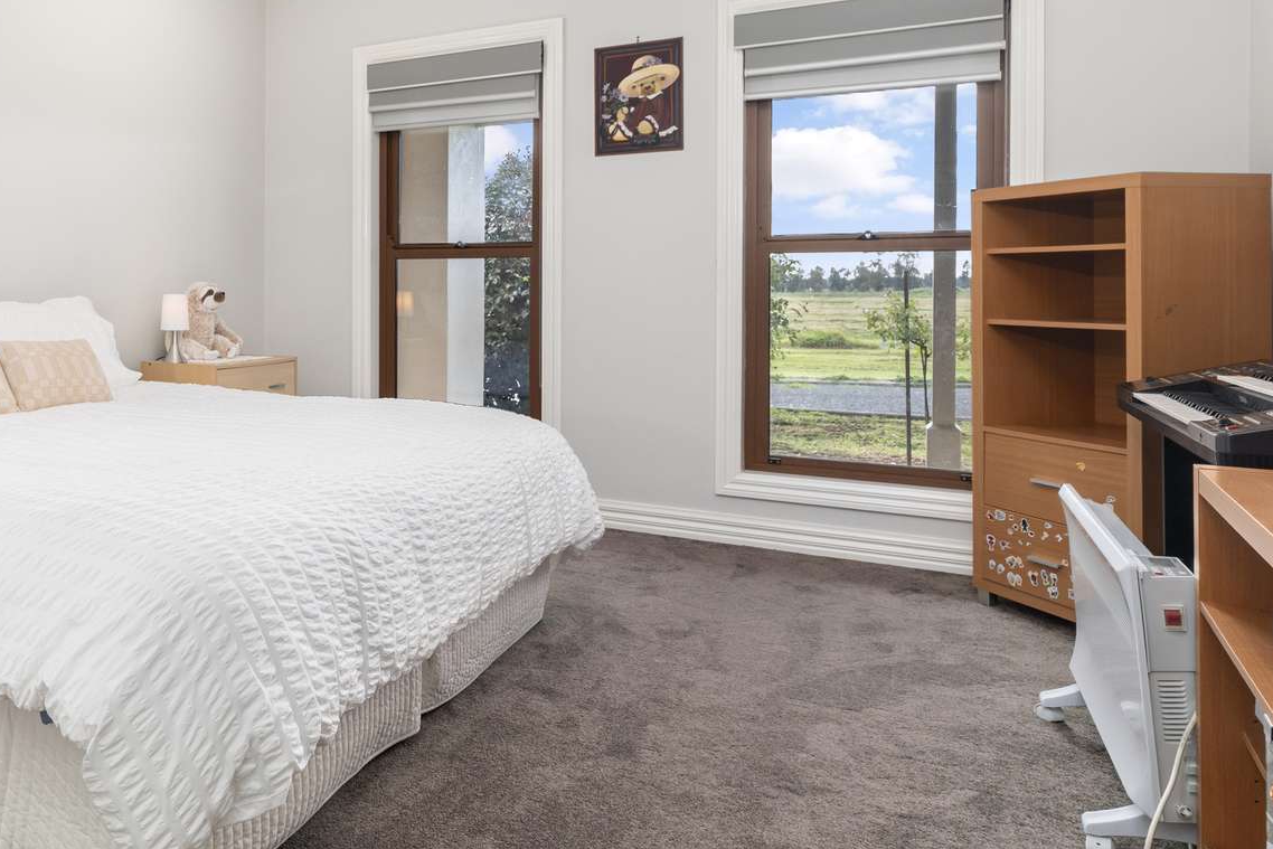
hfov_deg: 62.7
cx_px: 289
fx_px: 955
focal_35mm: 27
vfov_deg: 47.3
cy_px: 295
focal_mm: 16
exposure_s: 1/10
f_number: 9
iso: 320
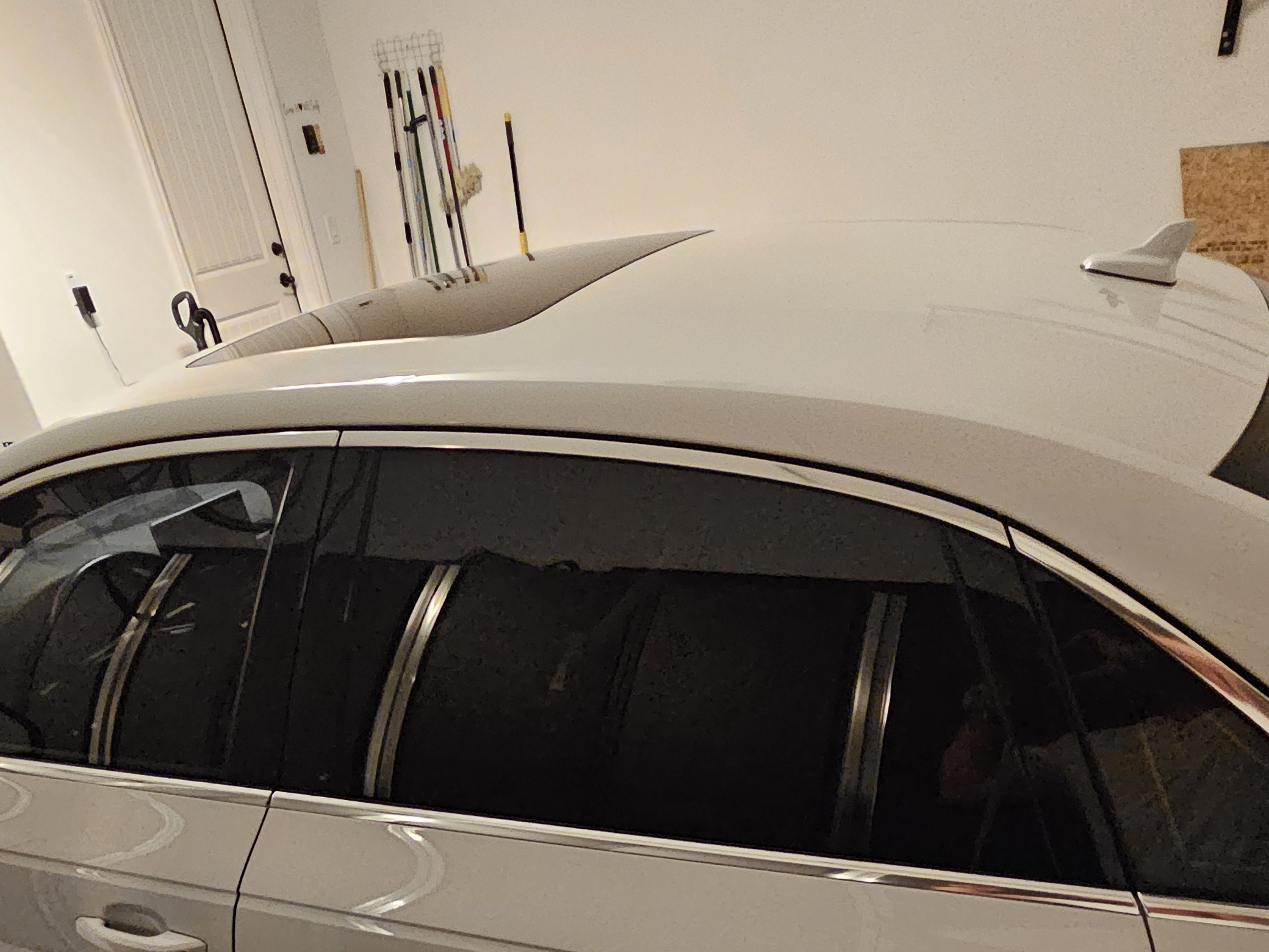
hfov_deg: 69.4
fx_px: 916
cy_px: 828
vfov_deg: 49.8
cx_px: 651
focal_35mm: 25
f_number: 2.2
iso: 2000
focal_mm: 2.2
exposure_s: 1/24
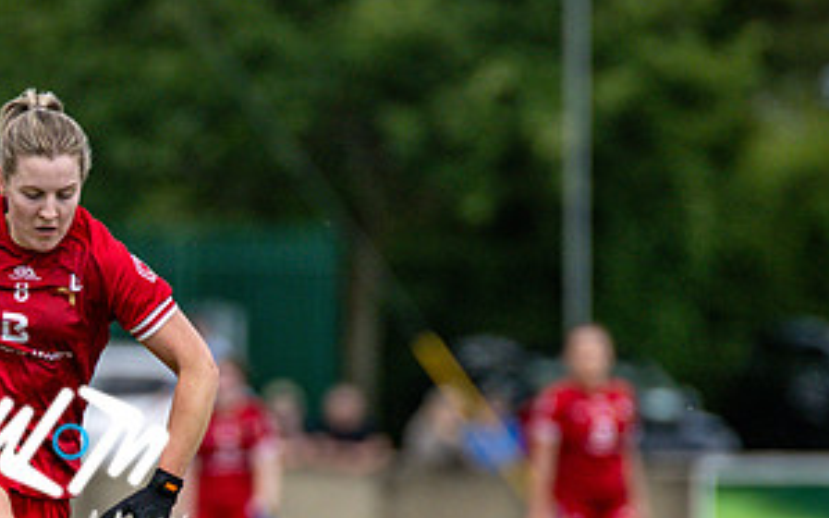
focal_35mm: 889
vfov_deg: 1.5
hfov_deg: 2.4
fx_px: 20089
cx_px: -53
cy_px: 556
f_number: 2.8
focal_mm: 300
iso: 360
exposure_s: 1/6400
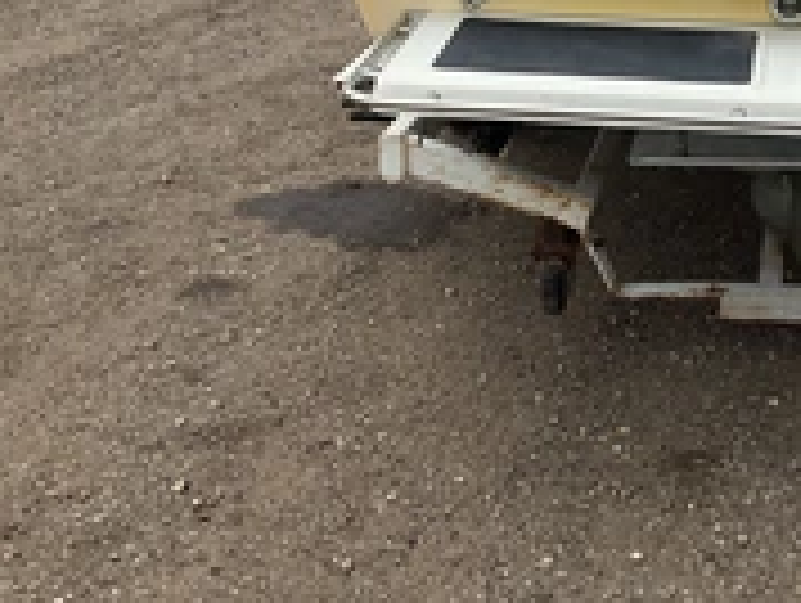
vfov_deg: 21.5
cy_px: -50
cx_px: 734
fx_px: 1506
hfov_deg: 28.5
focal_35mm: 65
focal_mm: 3
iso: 25
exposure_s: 1/1490
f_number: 1.8
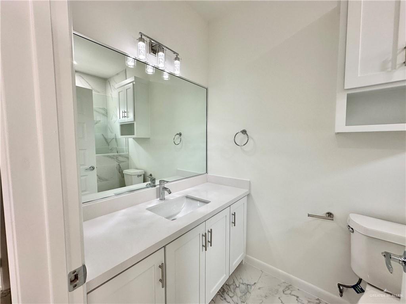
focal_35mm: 14
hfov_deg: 102.1
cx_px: 203
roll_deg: +0.2
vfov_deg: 85.7
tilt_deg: -3.7
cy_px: 152
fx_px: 164
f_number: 2.2
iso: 100
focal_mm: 2.22
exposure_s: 1/120
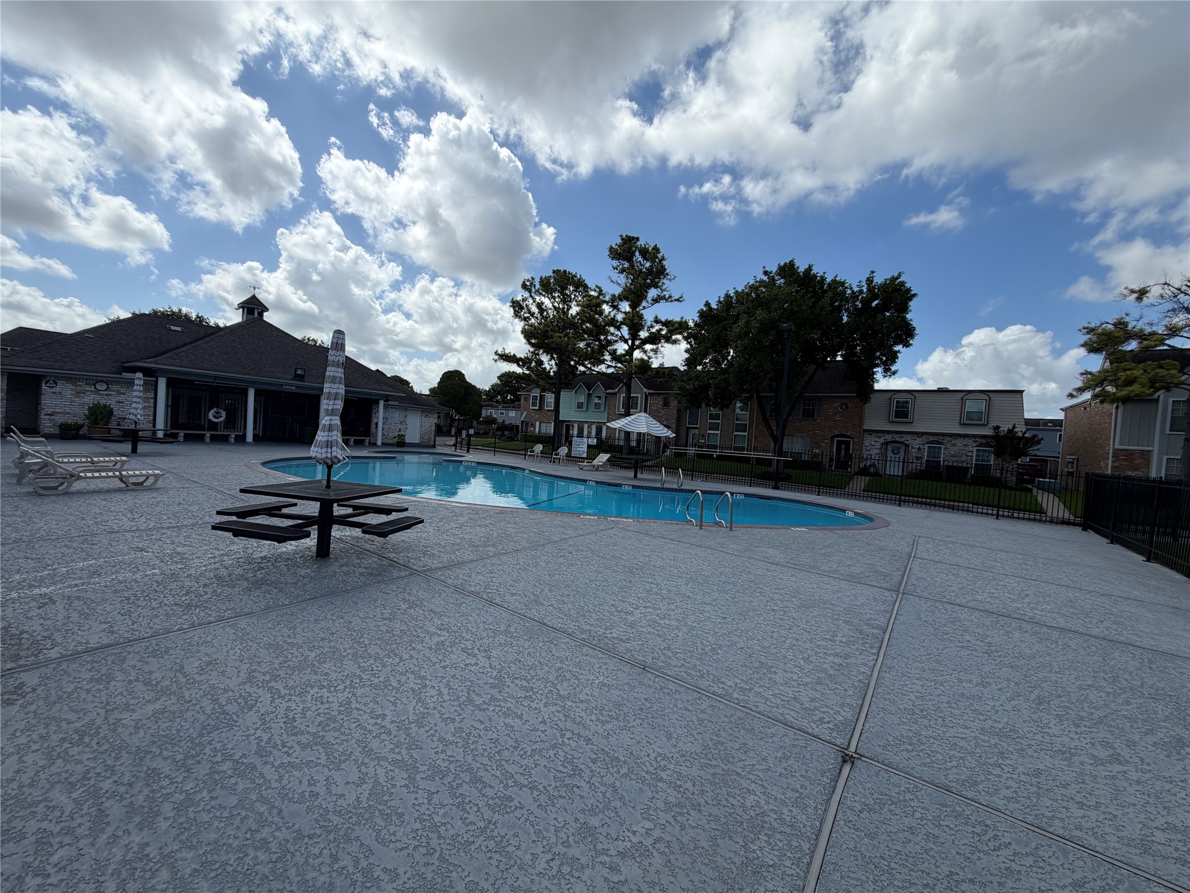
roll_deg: -3.3
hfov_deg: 102.1
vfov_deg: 85.7
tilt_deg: -2.0
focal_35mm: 14
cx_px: 595
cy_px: 446
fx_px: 481
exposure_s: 1/1145
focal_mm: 2.22
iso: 20
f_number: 2.2
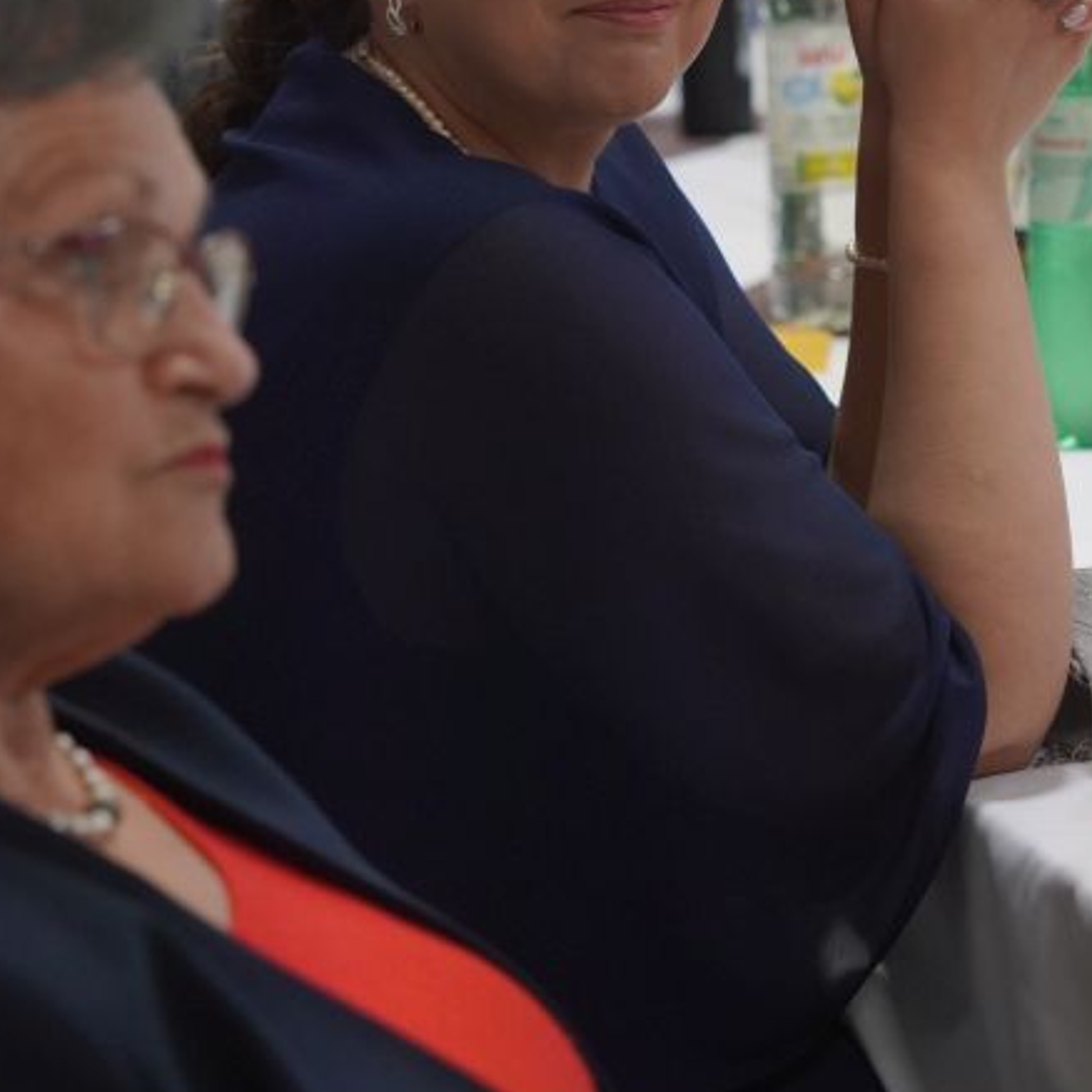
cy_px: 239
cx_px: 671
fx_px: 5139
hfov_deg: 12.1
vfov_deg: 12.1
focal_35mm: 144
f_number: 3.2
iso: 1250
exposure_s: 1/200
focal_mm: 50
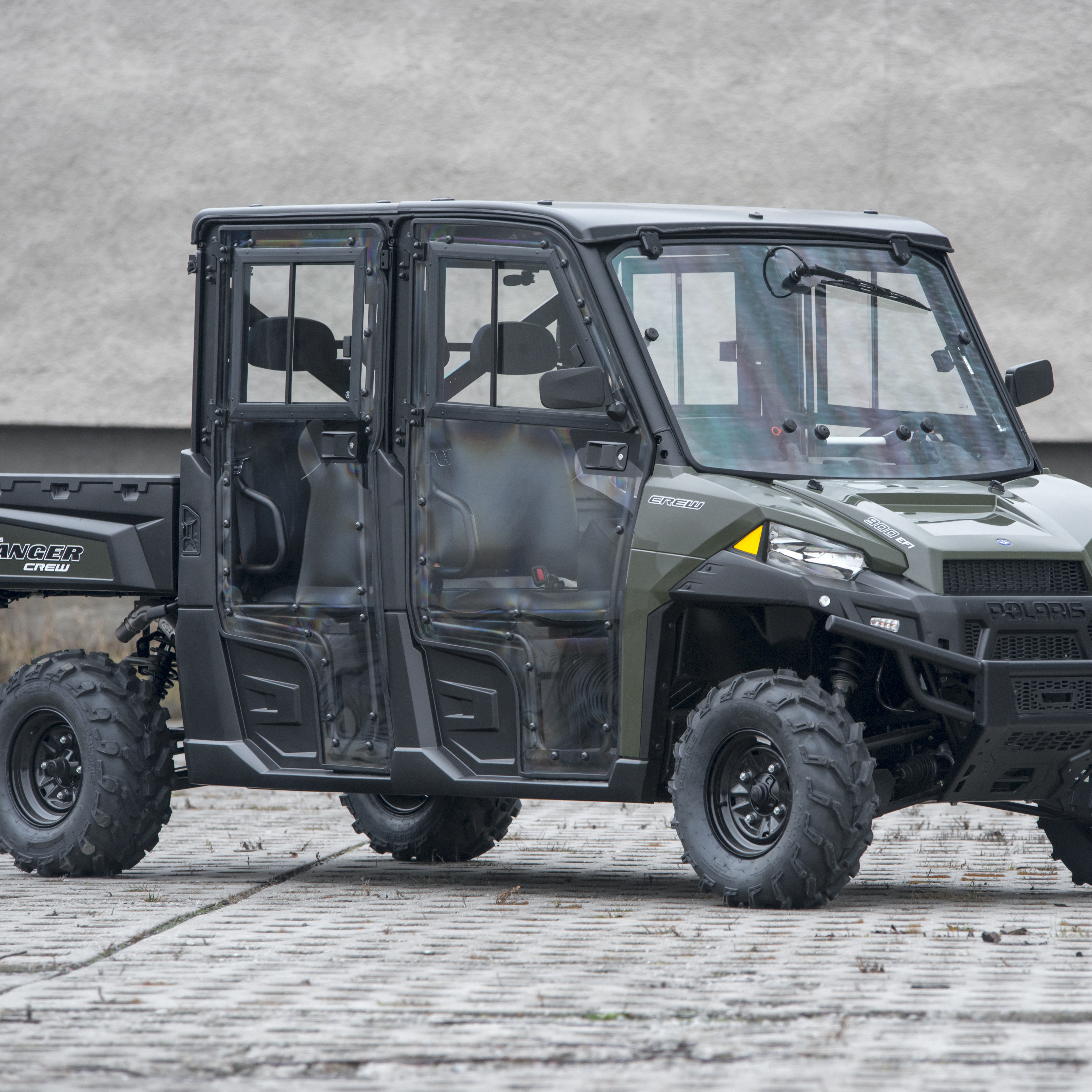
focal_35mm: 255
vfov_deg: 6.9
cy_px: 546
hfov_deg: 6.9
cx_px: 629
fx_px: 9101
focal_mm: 200
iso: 640
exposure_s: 1/80
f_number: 4.5
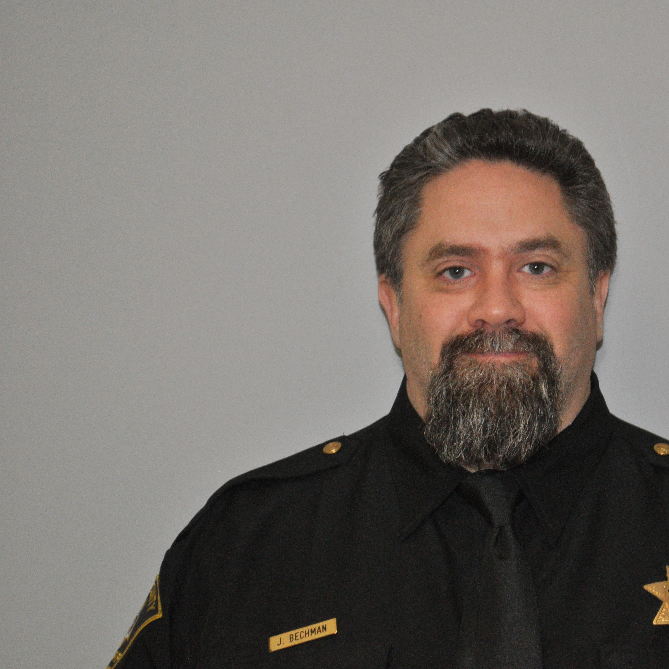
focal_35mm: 106
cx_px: 497
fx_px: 2310
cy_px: 334
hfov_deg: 16.4
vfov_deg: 16.5
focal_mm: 55
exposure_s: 1/60
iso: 1600
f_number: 5.6
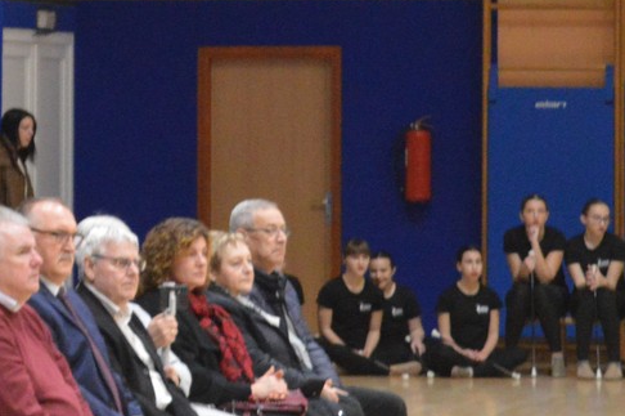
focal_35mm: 276
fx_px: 4781
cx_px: -221
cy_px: 43
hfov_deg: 7.4
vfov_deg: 5.0
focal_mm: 55
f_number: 5.6
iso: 3200
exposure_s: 1/80
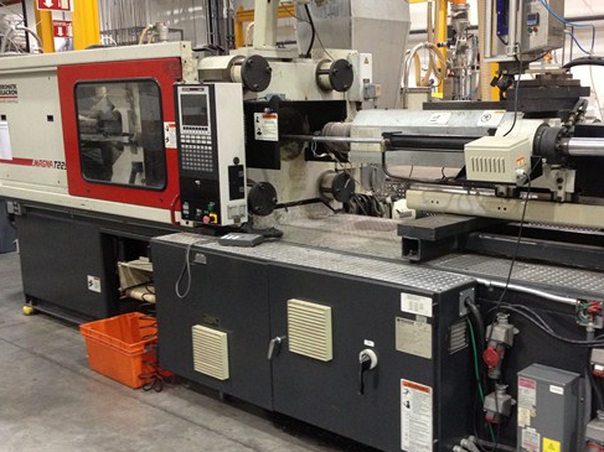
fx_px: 802
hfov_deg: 41.0
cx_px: 370
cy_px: 258
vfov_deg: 31.5
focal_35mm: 46
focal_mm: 4.28
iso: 200
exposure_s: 1/20
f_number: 2.4
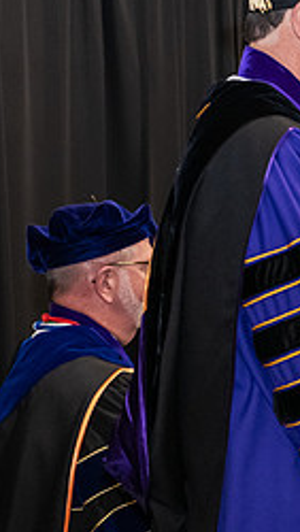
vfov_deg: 12.6
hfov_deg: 7.0
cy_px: 178
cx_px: 532
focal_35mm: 170
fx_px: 2399
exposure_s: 1/125
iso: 2500
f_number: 5
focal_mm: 70
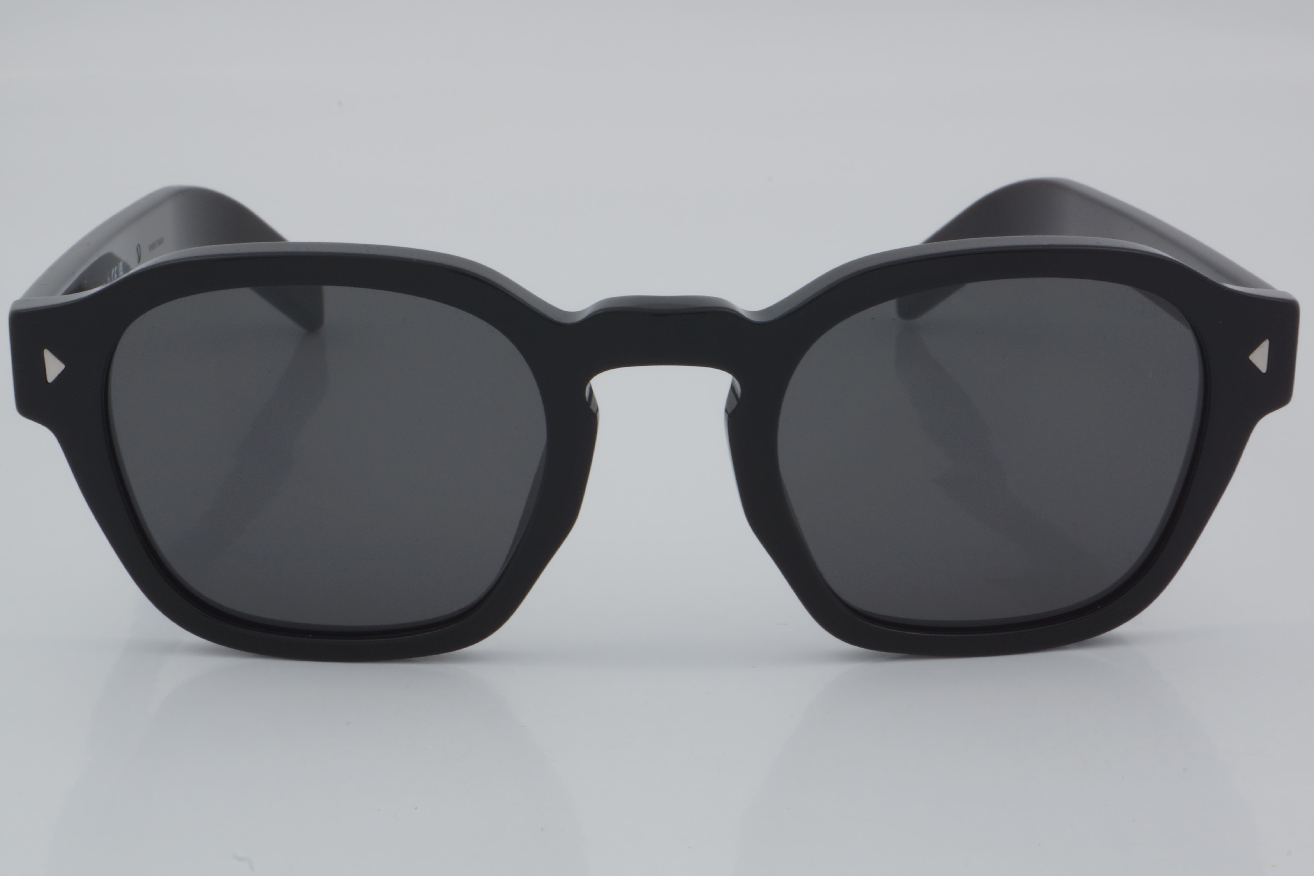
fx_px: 3011
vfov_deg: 16.6
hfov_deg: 24.6
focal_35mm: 82
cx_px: 657
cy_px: 438
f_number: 32
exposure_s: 1/4
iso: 100
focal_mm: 55
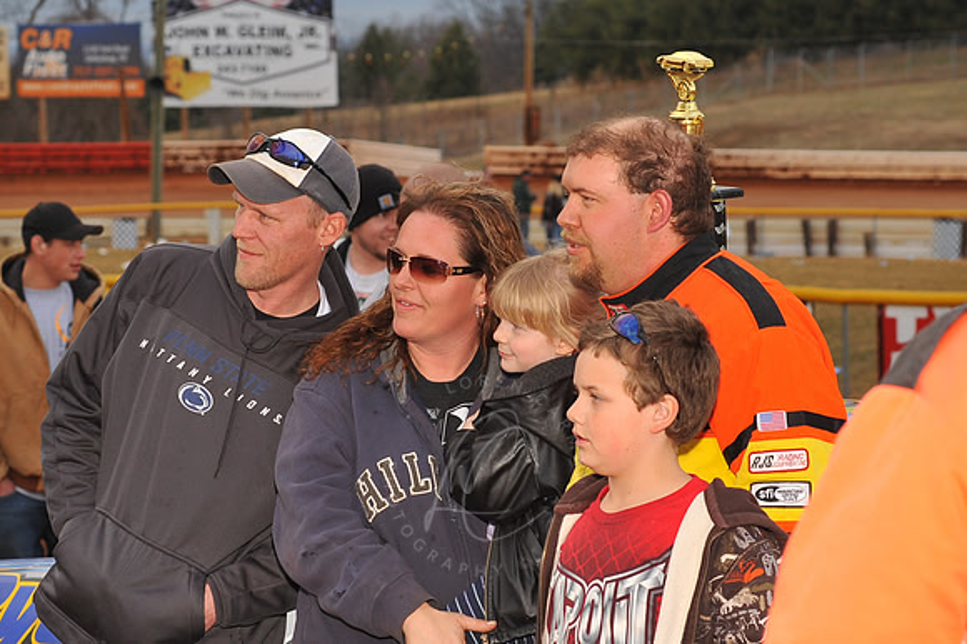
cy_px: 322
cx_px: 484
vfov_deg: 17.0
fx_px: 2148
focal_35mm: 80
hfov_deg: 25.4
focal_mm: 80
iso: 500
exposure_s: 1/320
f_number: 7.1
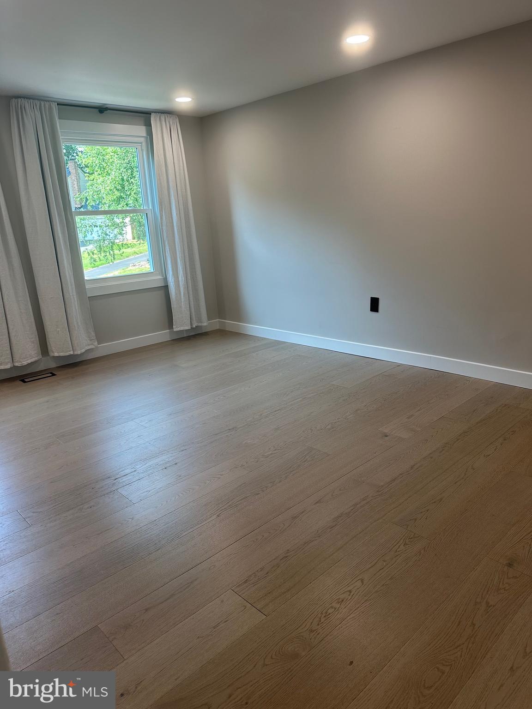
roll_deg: +2.6
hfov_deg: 56.8
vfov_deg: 71.6
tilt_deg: -15.4
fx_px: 492
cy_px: 354
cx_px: 266
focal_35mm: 24
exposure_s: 1/120
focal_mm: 6.86
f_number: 1.78
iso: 100
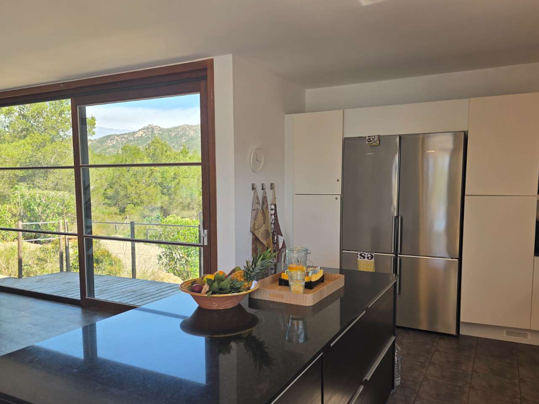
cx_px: 275
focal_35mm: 27
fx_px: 420
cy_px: 233
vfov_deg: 51.1
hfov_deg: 65.3
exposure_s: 1/100
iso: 20
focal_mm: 6.3
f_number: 1.7
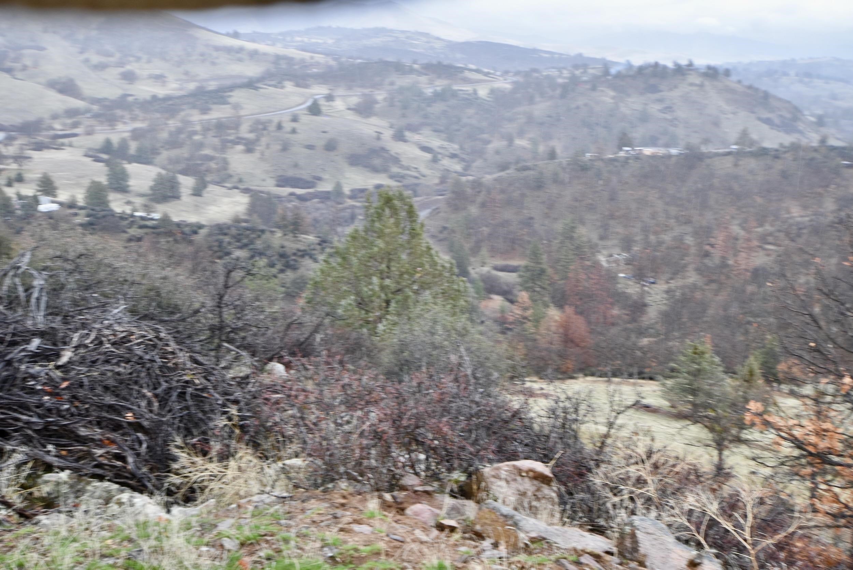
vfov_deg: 36.9
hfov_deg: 53.1
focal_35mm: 36
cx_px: 426
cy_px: 285
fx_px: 853
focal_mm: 24
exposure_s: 1/60
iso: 280
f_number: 8
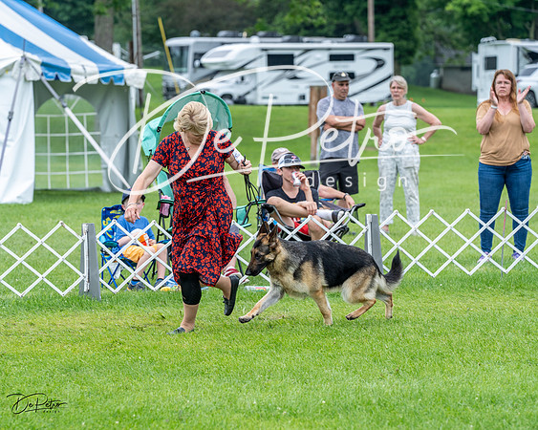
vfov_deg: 9.3
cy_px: 215
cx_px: 269
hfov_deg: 11.6
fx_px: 2653
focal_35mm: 167
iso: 400
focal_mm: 148
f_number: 5
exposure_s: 1/800
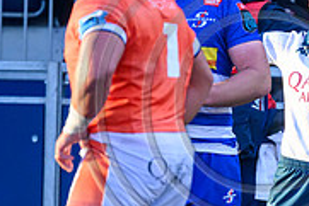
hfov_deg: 0.9
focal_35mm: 2311
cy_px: 129
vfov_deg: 0.6
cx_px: 326
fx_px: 19851
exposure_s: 1/2000
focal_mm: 560
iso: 4000
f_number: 4
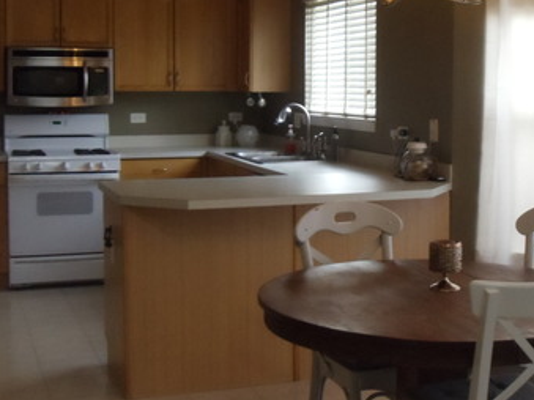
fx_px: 1280
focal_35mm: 83
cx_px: 288
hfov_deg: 23.6
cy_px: 124
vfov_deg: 17.7
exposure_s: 1/60
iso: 400
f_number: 3.5
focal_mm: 6
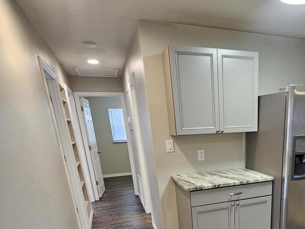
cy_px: 214
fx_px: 229
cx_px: 226
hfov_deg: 63.6
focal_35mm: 26
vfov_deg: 46.8
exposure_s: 1/60
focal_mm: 2.2
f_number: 2.2
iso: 320
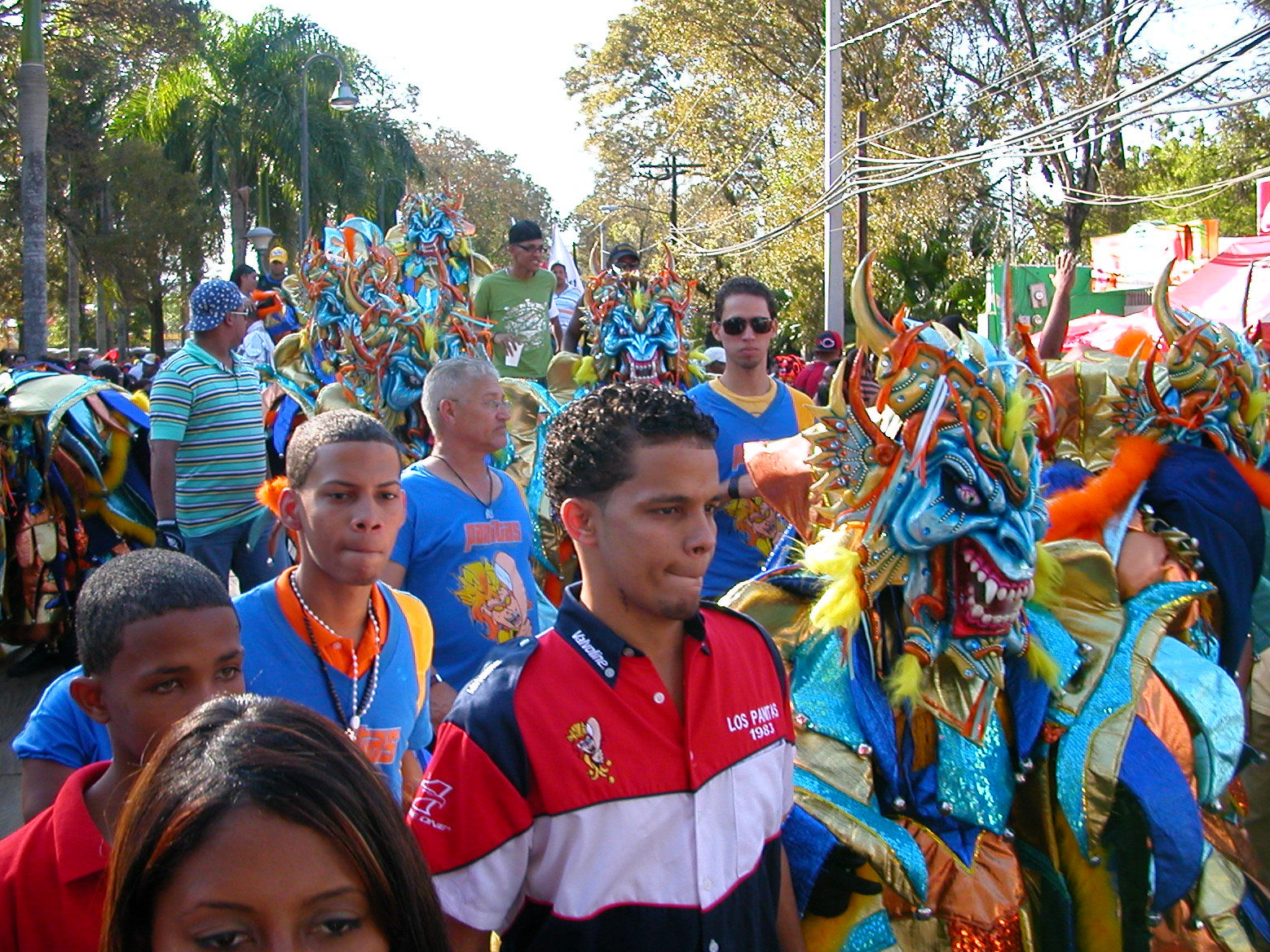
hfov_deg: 49.0
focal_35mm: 38
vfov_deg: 37.7
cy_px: 486
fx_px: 1394
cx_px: 619
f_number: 2.7
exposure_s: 1/252
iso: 100
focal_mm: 5.6
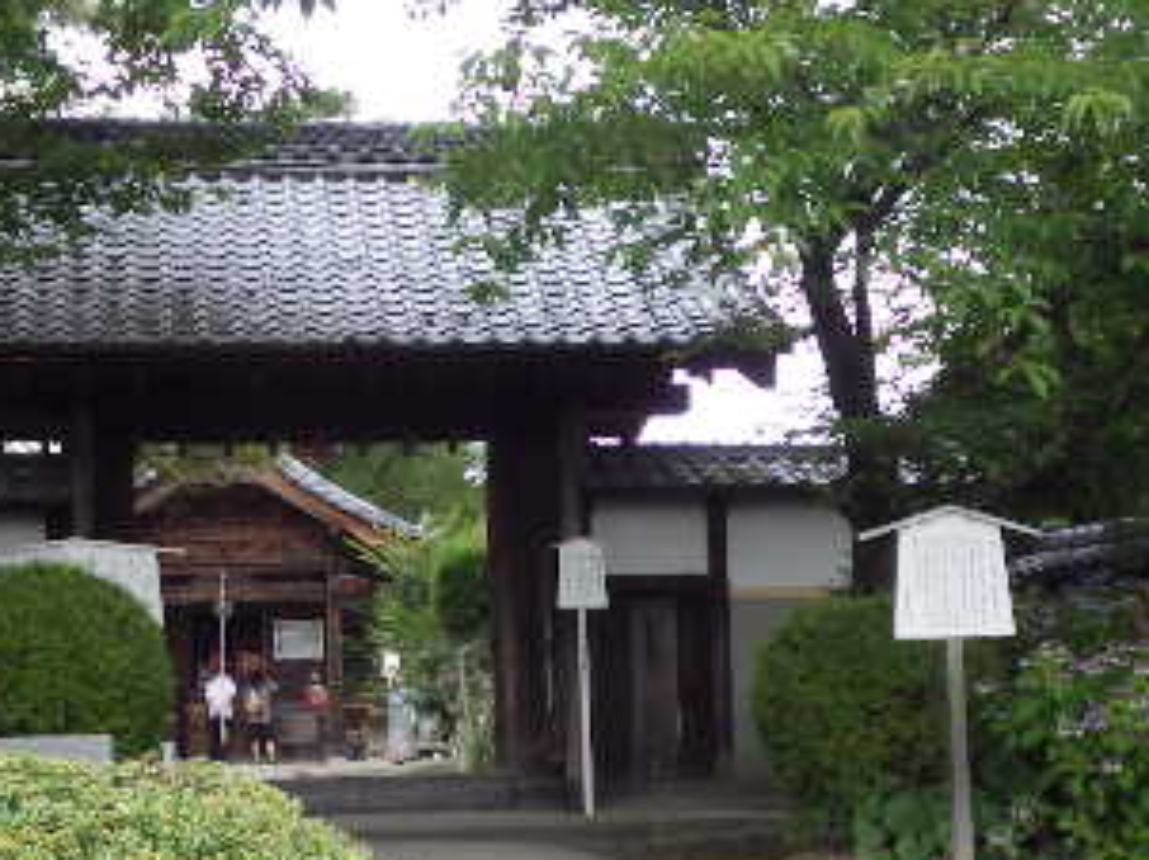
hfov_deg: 27.7
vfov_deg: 21.0
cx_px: 464
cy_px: 365
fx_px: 2322
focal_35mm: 70
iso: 125
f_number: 3.3
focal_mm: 5.9
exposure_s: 1/125
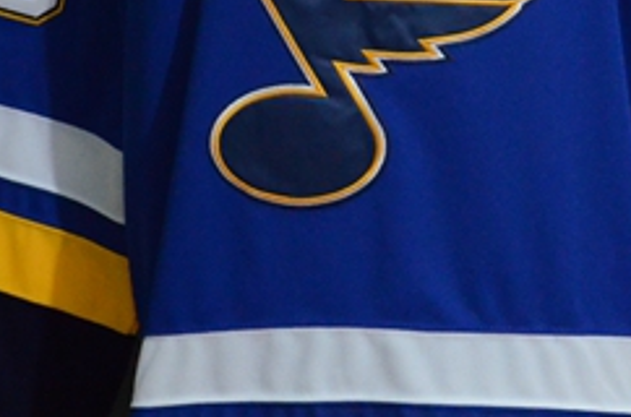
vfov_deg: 4.9
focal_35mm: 278
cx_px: 717
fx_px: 4860
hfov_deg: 7.4
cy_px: -13
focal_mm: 56
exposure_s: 1/30
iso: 4000
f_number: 4.8
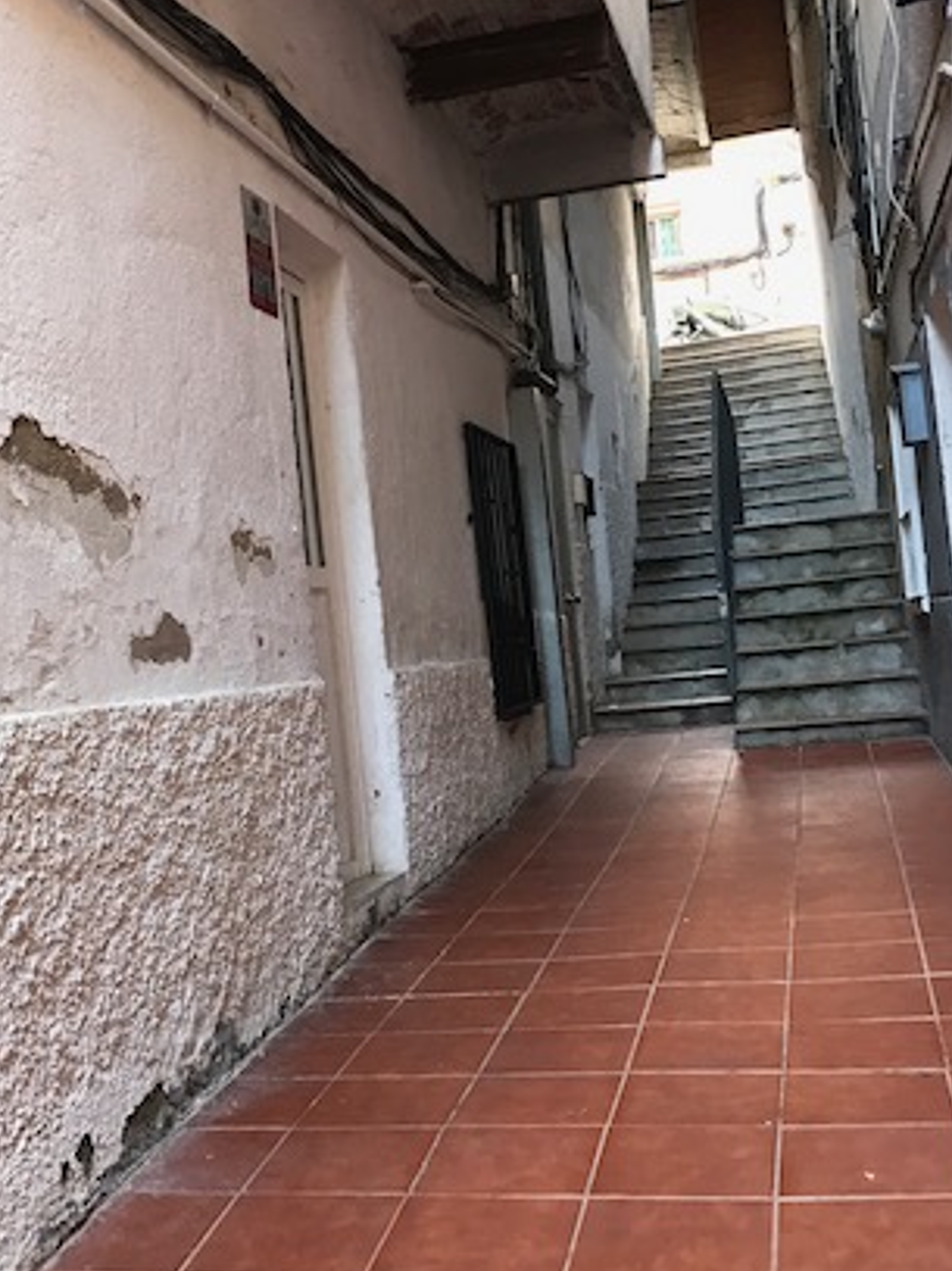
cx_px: 381
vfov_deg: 42.9
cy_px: 684
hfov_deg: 32.8
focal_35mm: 44
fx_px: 1614
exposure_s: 1/25
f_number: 1.8
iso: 32
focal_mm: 3.99
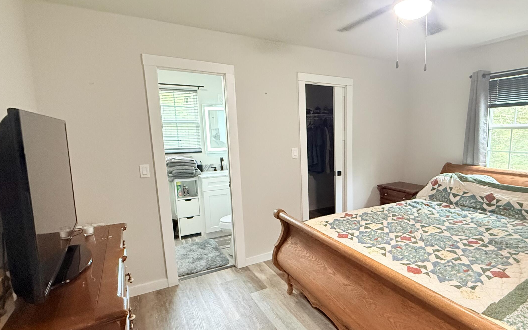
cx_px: 339
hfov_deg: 80.3
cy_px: 177
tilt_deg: -8.7
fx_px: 302
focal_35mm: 21
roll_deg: +0.9
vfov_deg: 57.2
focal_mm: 2.22
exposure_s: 1/60
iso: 800
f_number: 2.2
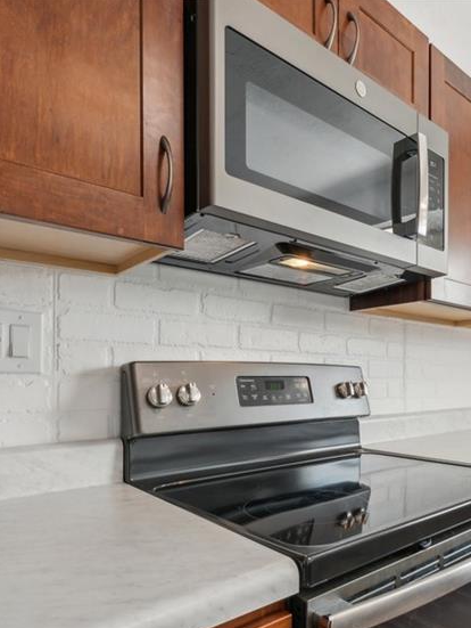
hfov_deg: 53.5
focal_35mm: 25
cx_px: 325
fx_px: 453
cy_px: 385
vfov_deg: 68.5
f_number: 11
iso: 50
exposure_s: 1/2.5
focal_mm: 14
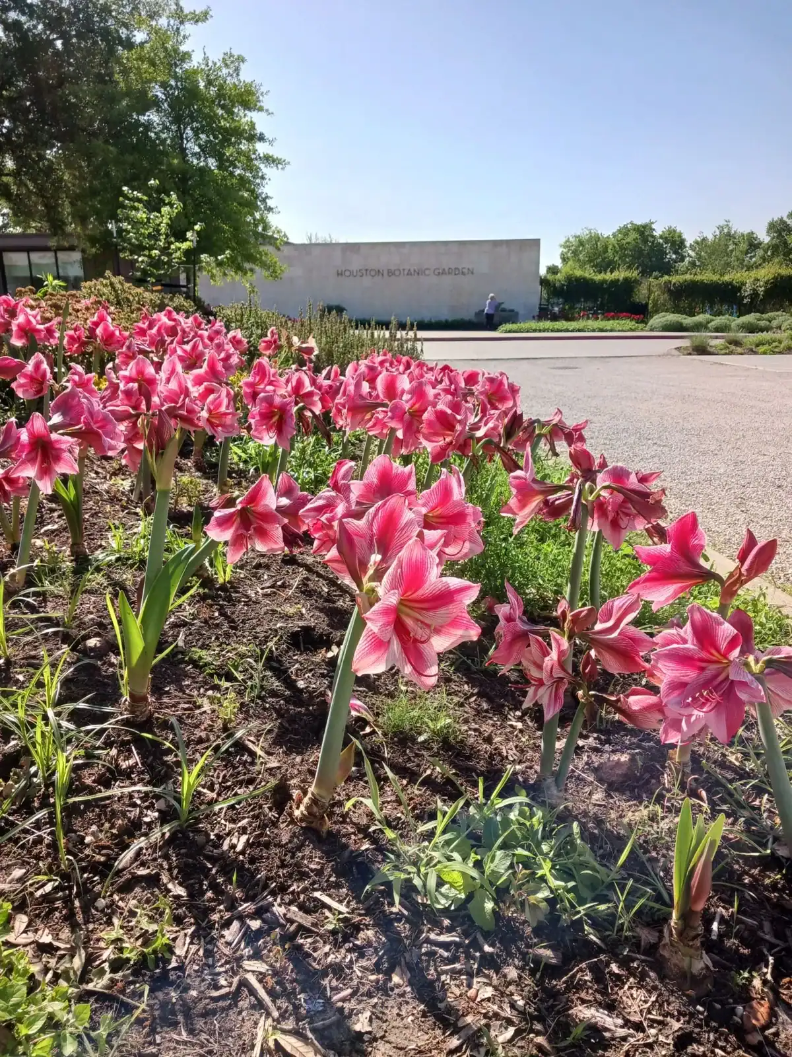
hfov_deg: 51.4
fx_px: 824
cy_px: 528
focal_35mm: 27
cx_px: 396
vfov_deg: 65.3
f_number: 1.8
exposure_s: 1/303
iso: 20
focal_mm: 4
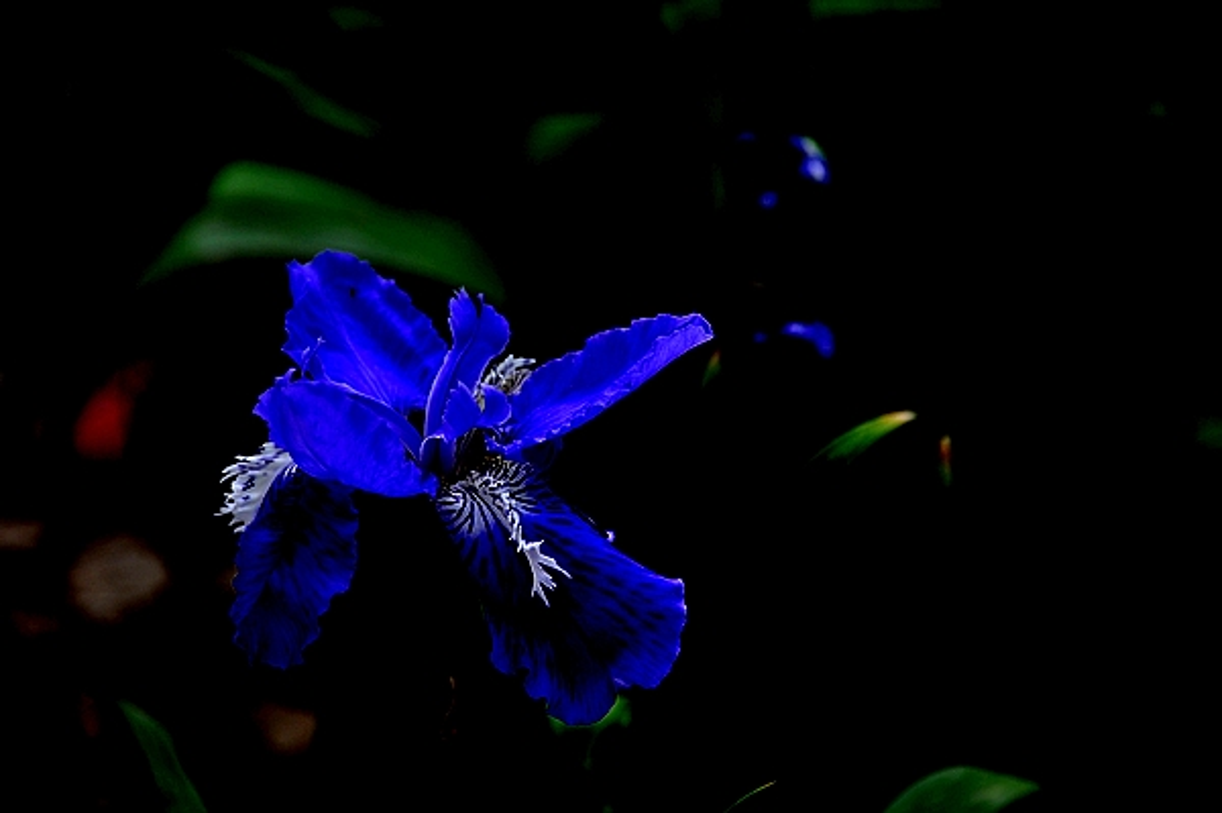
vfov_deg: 8.7
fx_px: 5342
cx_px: 611
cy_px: 406
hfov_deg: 13.1
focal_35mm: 158
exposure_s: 1/100
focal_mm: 105
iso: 200
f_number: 7.1
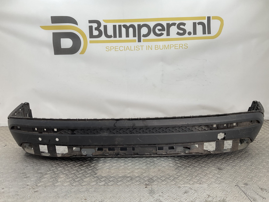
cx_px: 134
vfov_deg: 48.2
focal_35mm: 29
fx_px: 225
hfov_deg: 61.7
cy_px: 101
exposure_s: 1/120
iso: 25
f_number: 1.8
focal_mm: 3
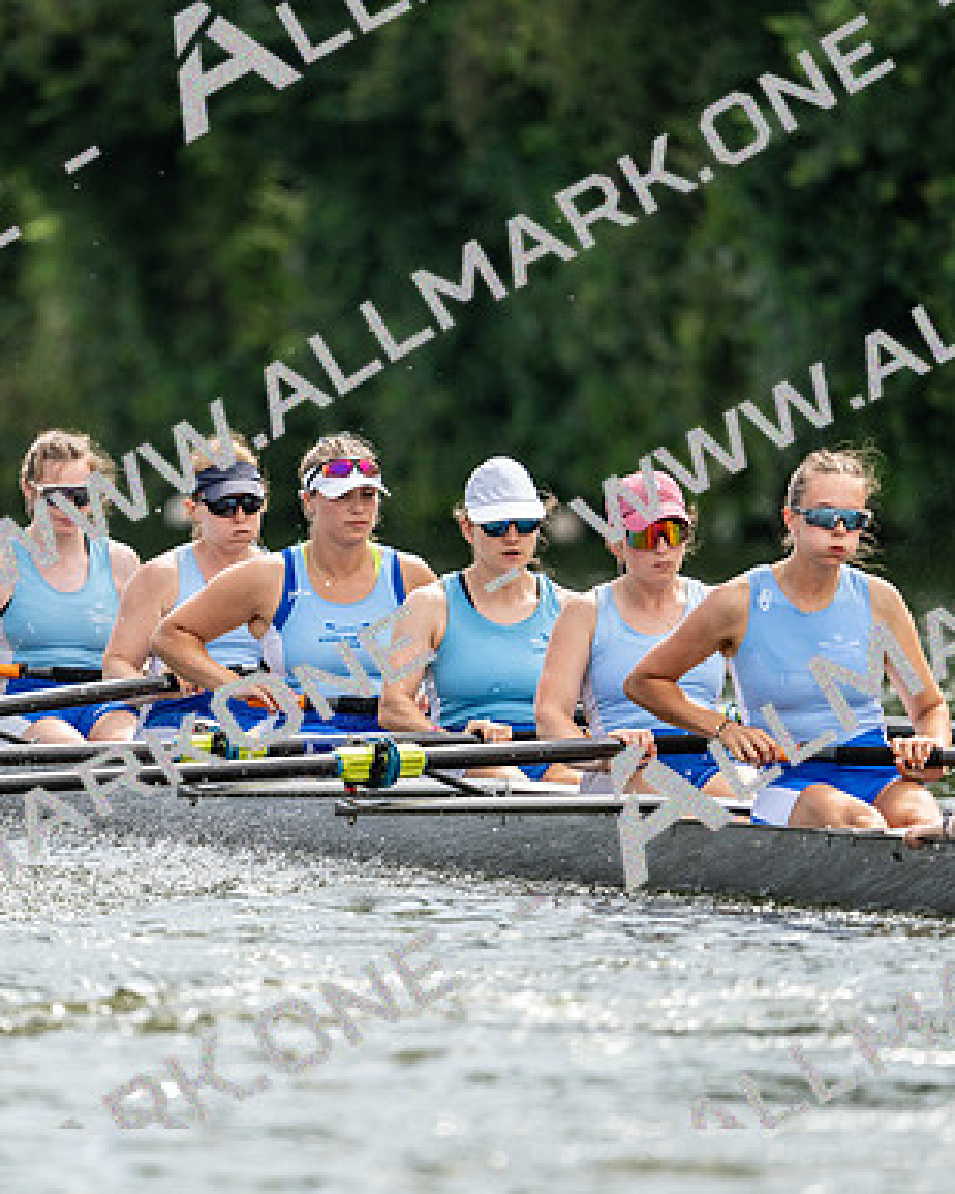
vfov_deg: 3.4
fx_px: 19997
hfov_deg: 2.7
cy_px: 597
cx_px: 344
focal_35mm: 566
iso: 560
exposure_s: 1/2000
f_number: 4.5
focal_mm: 400
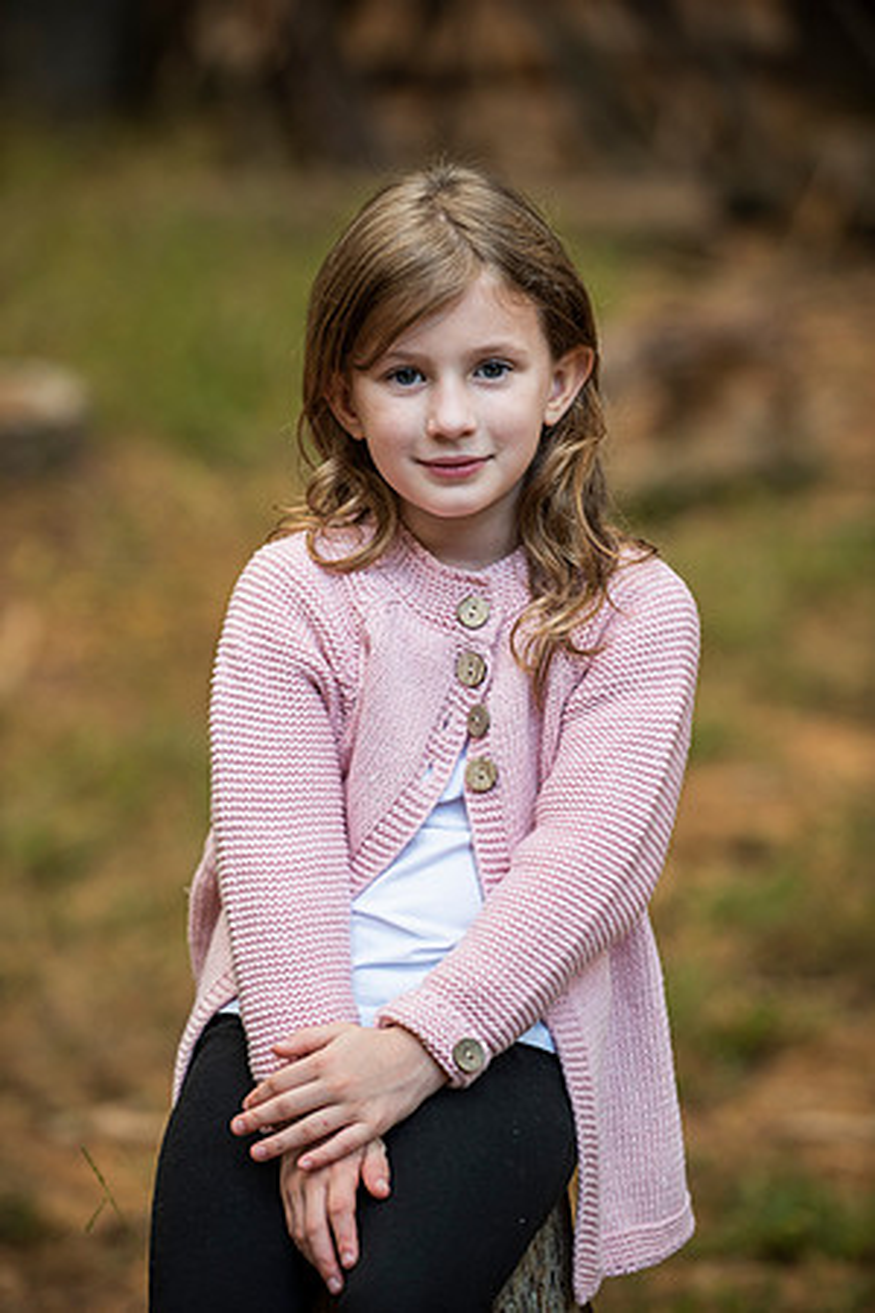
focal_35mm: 150
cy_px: 656
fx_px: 5468
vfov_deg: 13.7
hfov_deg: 9.1
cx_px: 438
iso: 250
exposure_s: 1/160
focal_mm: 150
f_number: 3.5
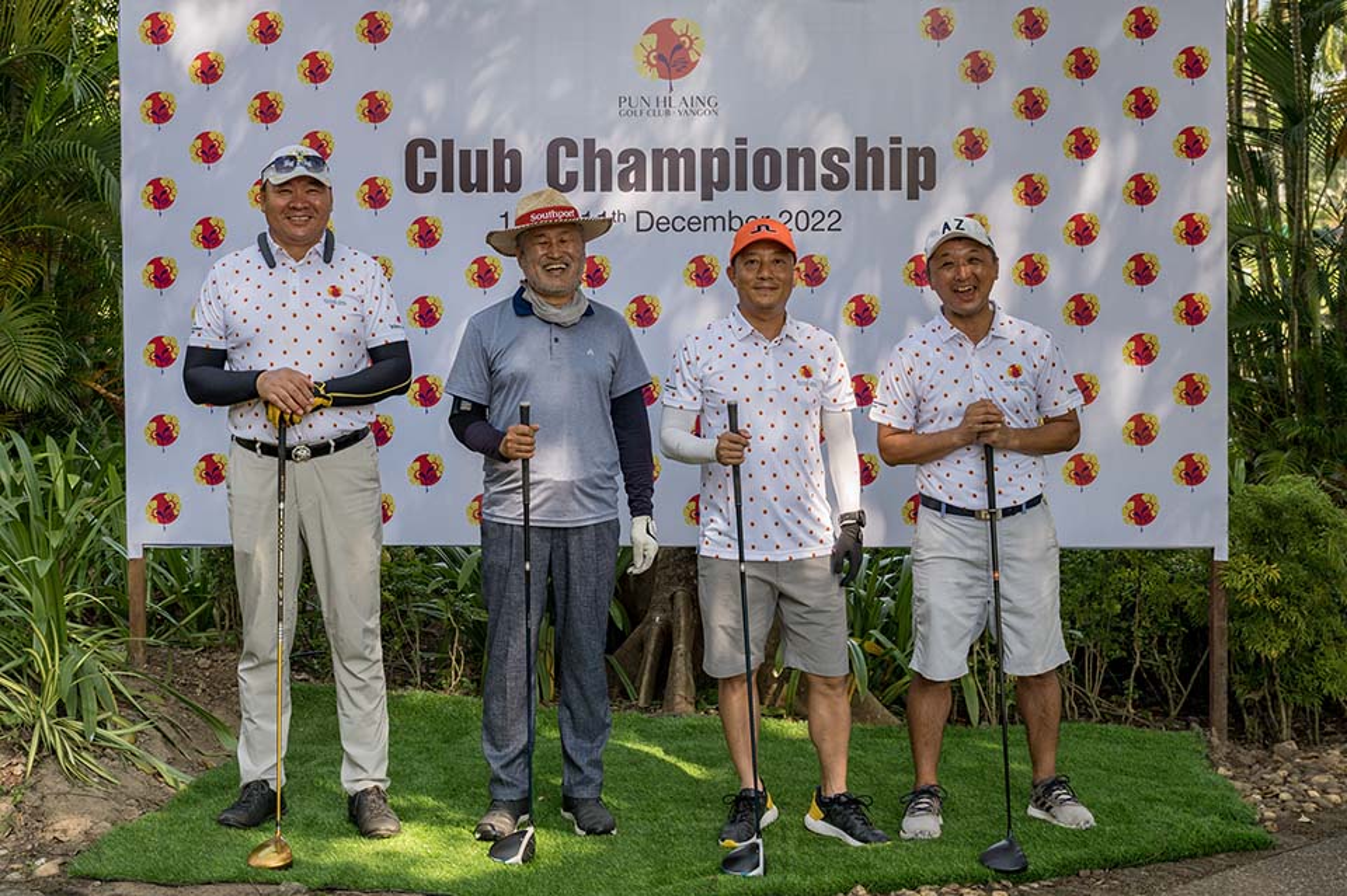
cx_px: 674
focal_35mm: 41
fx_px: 1533
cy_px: 448
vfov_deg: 32.6
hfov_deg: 47.4
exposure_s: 1/320
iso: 320
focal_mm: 41
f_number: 7.1
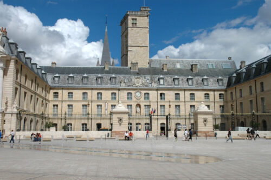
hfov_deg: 49.6
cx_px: 136
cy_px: 90
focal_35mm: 39
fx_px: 293
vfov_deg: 34.1
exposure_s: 1/500
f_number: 13
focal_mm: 26
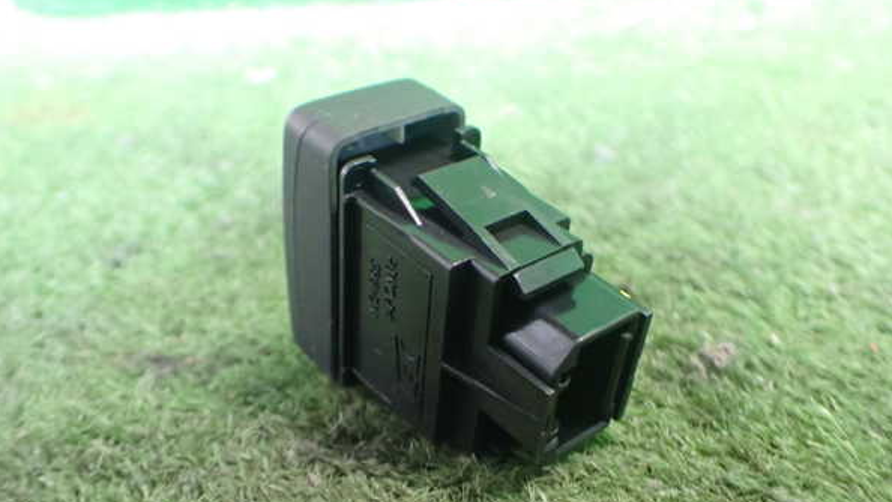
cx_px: 444
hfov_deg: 59.5
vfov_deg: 35.6
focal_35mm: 33
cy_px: 272
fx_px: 780
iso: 1000
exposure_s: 1/30
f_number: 2.3
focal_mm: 5.4
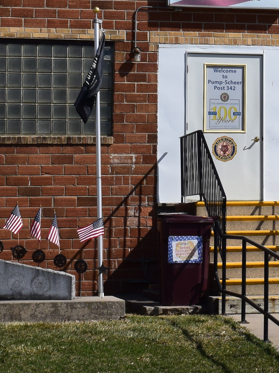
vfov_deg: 15.6
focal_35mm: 124
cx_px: 306
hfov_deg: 11.8
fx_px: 1330
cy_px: 5
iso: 280
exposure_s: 1/500
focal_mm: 23
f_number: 11
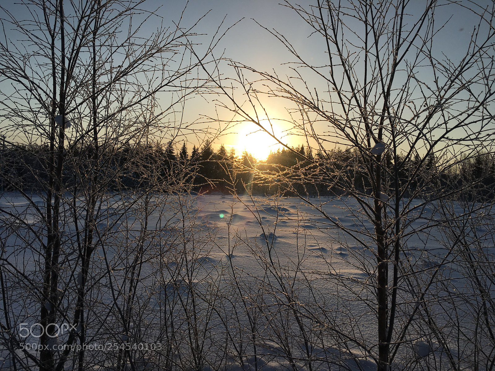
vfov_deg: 48.2
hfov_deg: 61.7
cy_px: 186
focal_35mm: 29
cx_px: 248
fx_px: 415
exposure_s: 1/2564
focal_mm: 4.15
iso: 25
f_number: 2.2
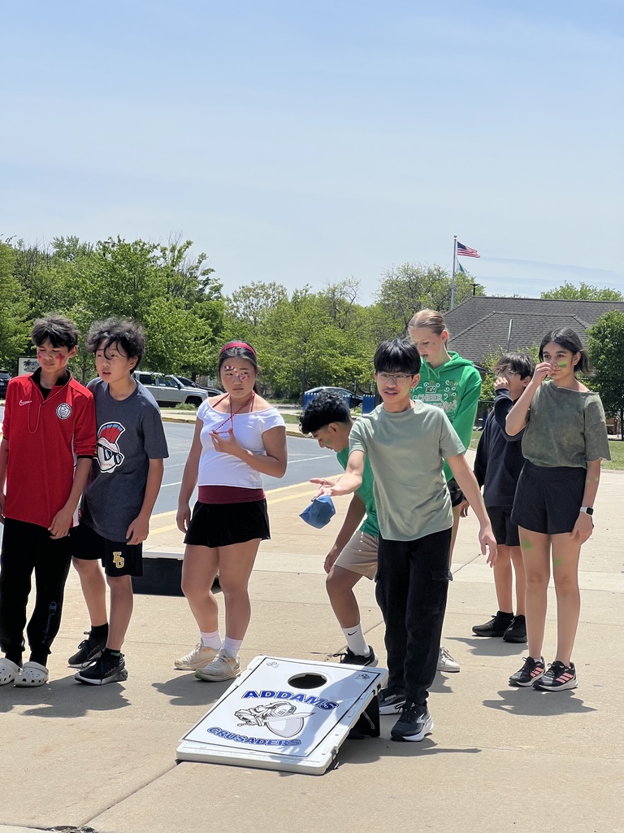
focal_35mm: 77
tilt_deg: -2.2
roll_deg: -1.9
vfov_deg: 25.3
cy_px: 416
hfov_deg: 19.1
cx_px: 312
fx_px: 1851
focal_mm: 9
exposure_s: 1/803
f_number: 2.8
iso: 32
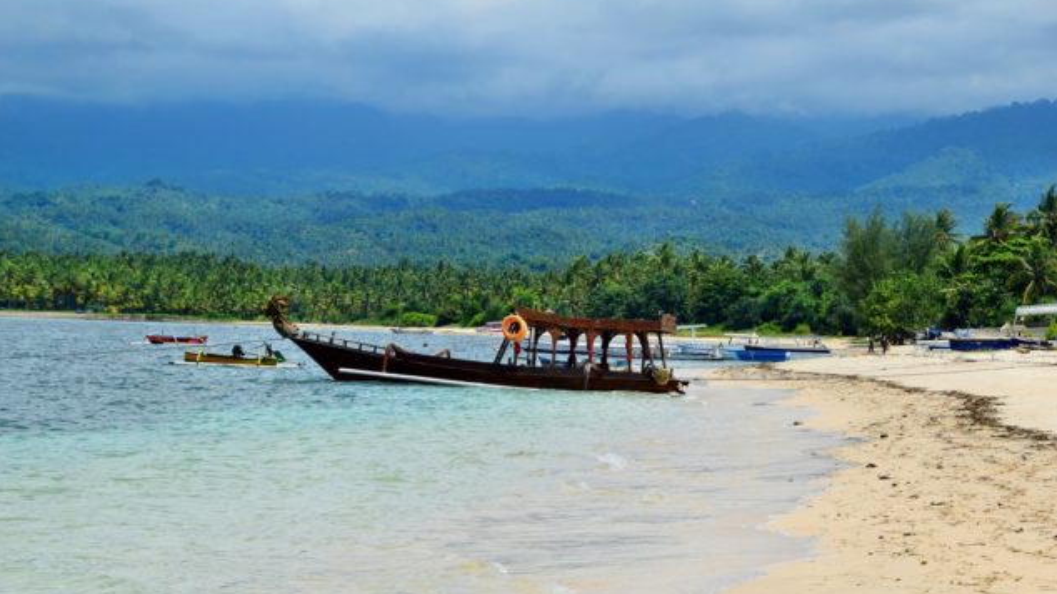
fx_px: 3558
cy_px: 345
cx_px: 528
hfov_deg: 16.9
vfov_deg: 9.5
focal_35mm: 127
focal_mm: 80
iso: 200
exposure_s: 1/500
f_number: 11
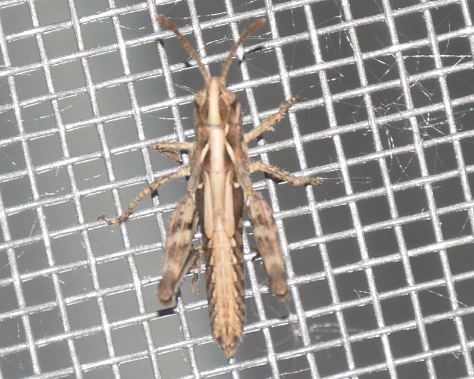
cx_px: 215
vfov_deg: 6.5
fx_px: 3324
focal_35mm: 237
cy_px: 190
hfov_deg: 8.2
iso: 100
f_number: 11
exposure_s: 1/160
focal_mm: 140
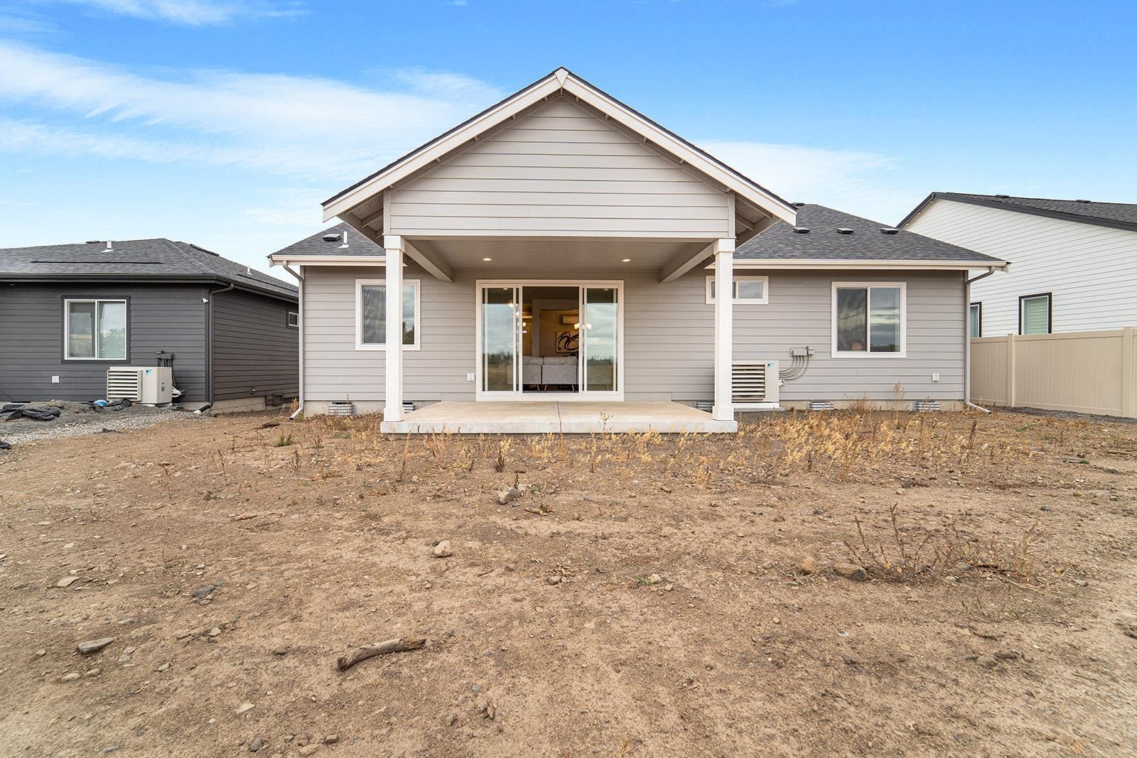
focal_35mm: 14
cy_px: 379
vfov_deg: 81.2
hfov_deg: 104.2
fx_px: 442
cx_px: 568
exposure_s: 1/125
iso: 320
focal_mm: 14
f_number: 8
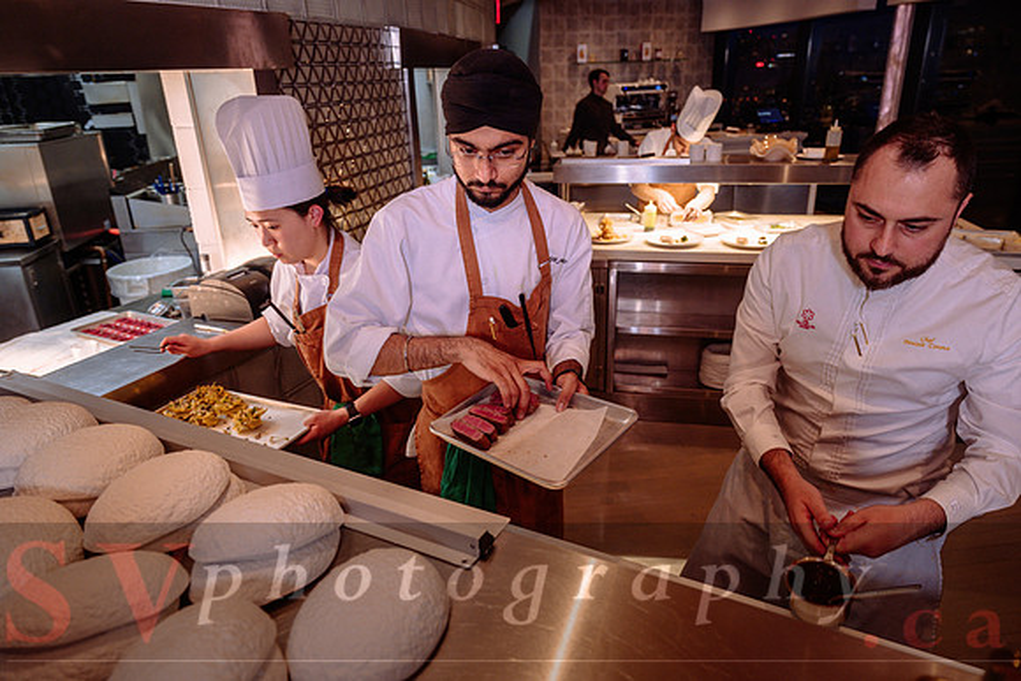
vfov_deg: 53.2
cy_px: 340
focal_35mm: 24
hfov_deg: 73.7
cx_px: 510
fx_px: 681
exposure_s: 1/100
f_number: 4.5
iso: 800
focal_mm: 24
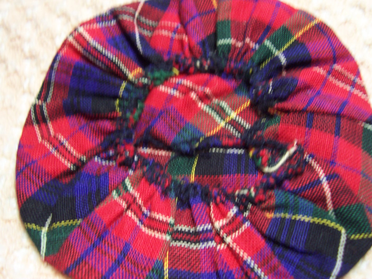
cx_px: 186
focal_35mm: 37
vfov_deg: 38.7
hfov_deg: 50.1
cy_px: 140
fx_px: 398
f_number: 2.8
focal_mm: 5.6
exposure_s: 1/30
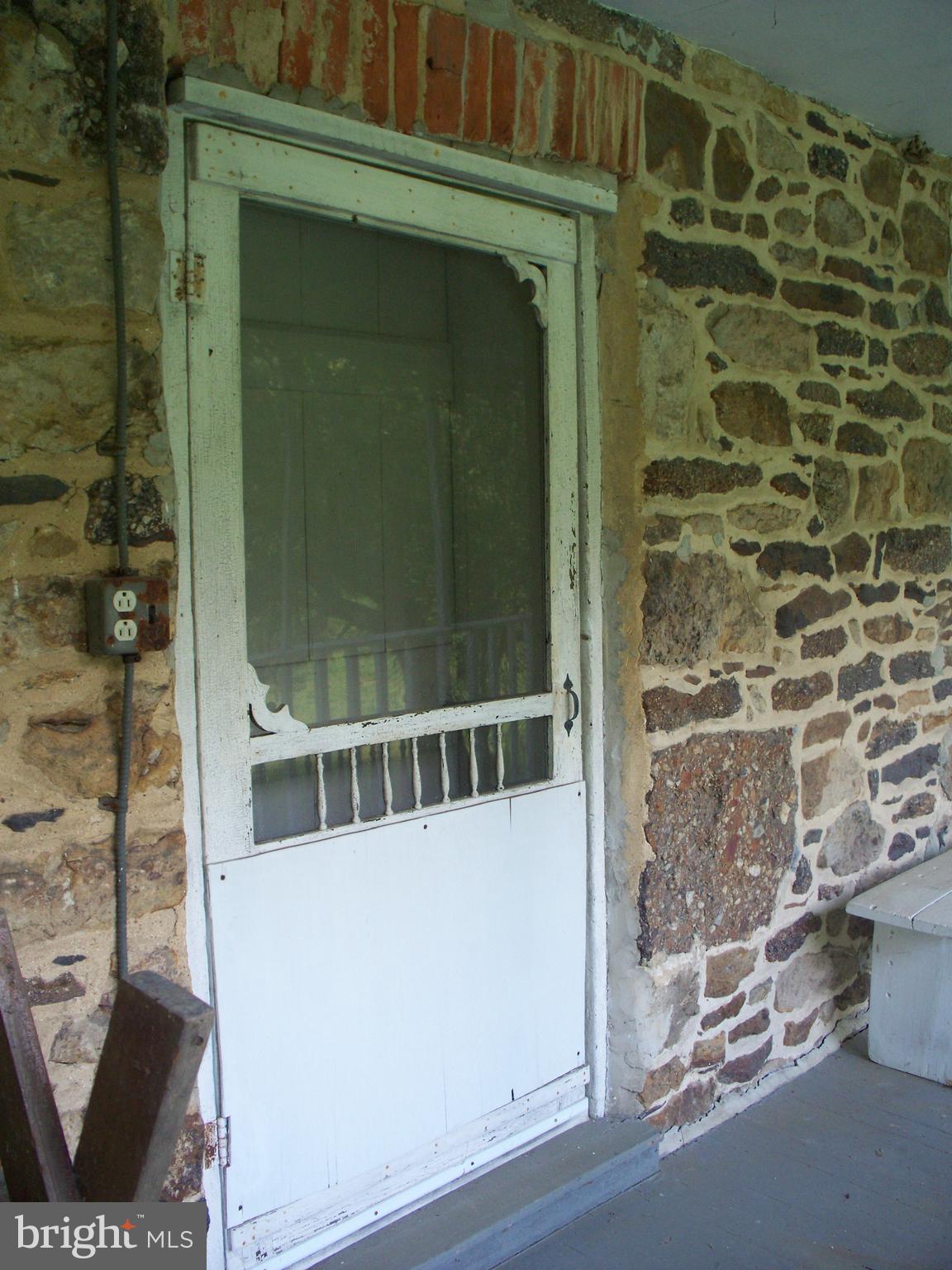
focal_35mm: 36
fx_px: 1320
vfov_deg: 51.4
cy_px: 635
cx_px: 476
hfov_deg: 39.7
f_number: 2.8
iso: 160
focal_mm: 7.54
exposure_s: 1/60
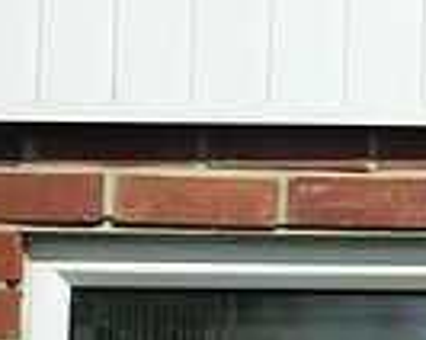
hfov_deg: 1.6
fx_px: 15447
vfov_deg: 1.3
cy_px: -101
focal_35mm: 1227
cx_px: 910
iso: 200
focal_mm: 300
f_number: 5
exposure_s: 1/1600
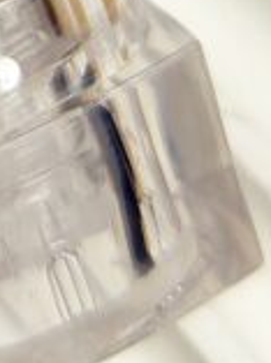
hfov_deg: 7.6
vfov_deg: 9.8
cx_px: -310
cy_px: -442
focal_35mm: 184
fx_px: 1929
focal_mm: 5.24
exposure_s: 1/120
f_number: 1.7
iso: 132
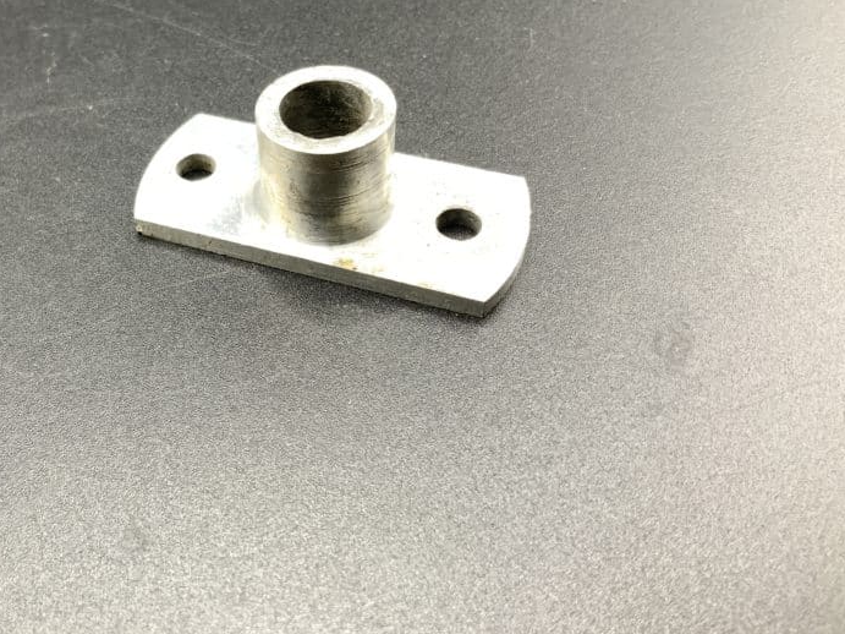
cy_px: 233
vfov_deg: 33.4
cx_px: 221
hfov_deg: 42.6
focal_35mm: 43
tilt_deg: -48.3
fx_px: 1049
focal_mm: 3
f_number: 1.8
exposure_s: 1/120
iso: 50
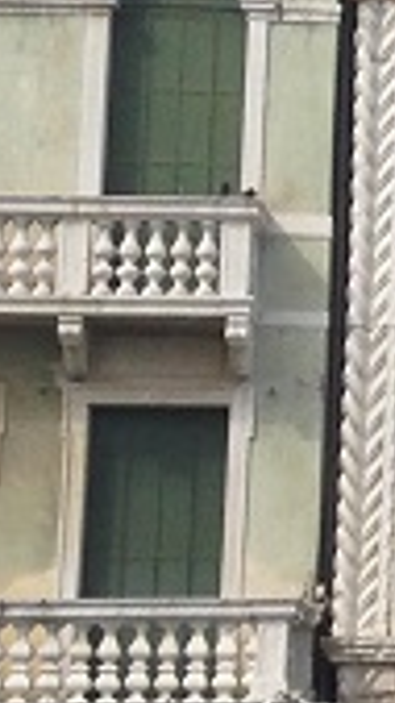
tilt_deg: +9.1
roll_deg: -0.1
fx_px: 3875
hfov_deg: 5.3
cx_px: 1439
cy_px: 152
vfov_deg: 10.3
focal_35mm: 208
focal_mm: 4.12
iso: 50
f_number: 2.4
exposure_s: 1/1290
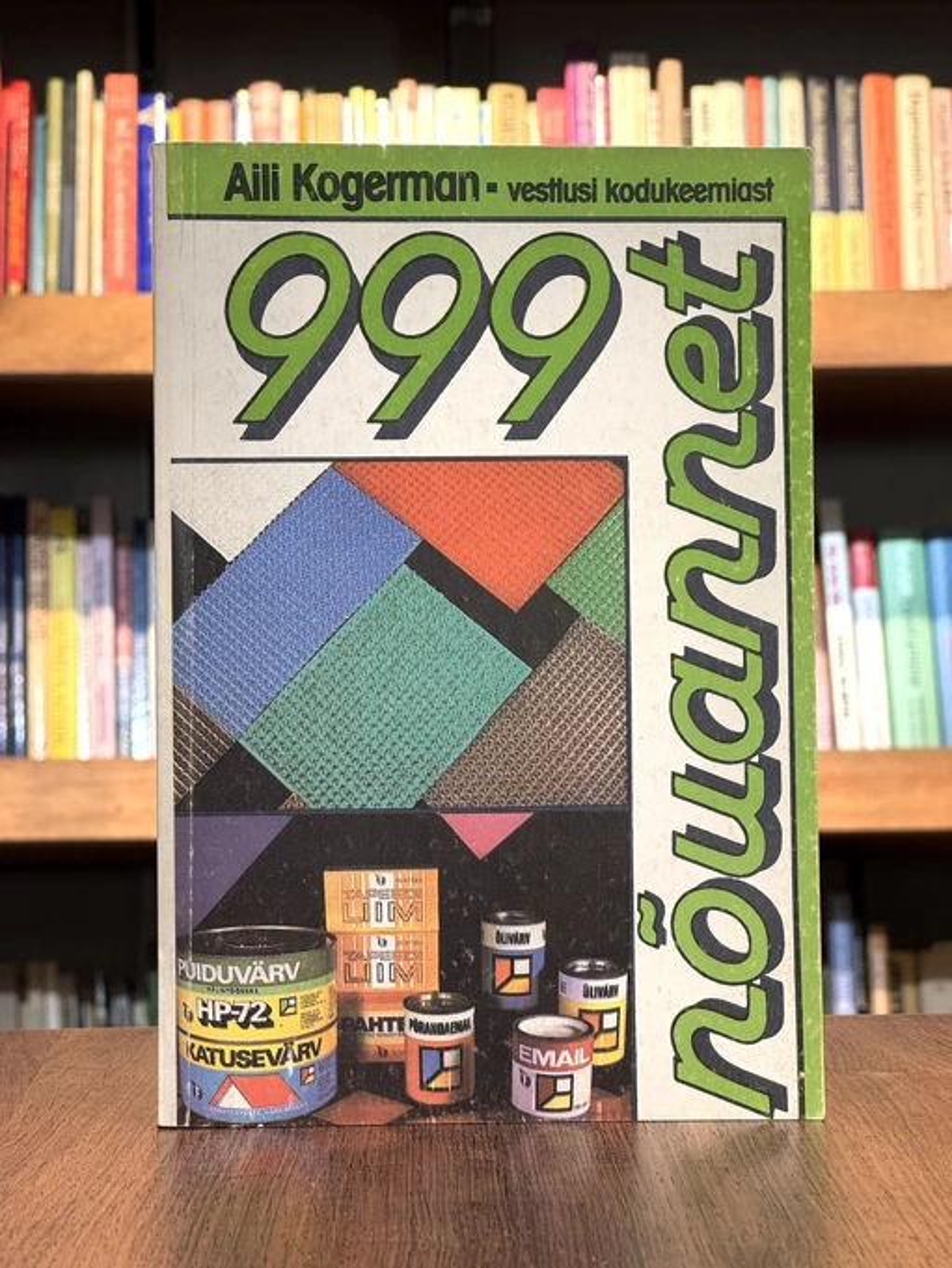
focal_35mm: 77
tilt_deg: +0.4
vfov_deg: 25.3
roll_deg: +0.2
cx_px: 476
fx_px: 2823
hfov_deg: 19.1
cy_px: 634
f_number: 2.8
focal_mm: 9
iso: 250
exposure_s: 1/87
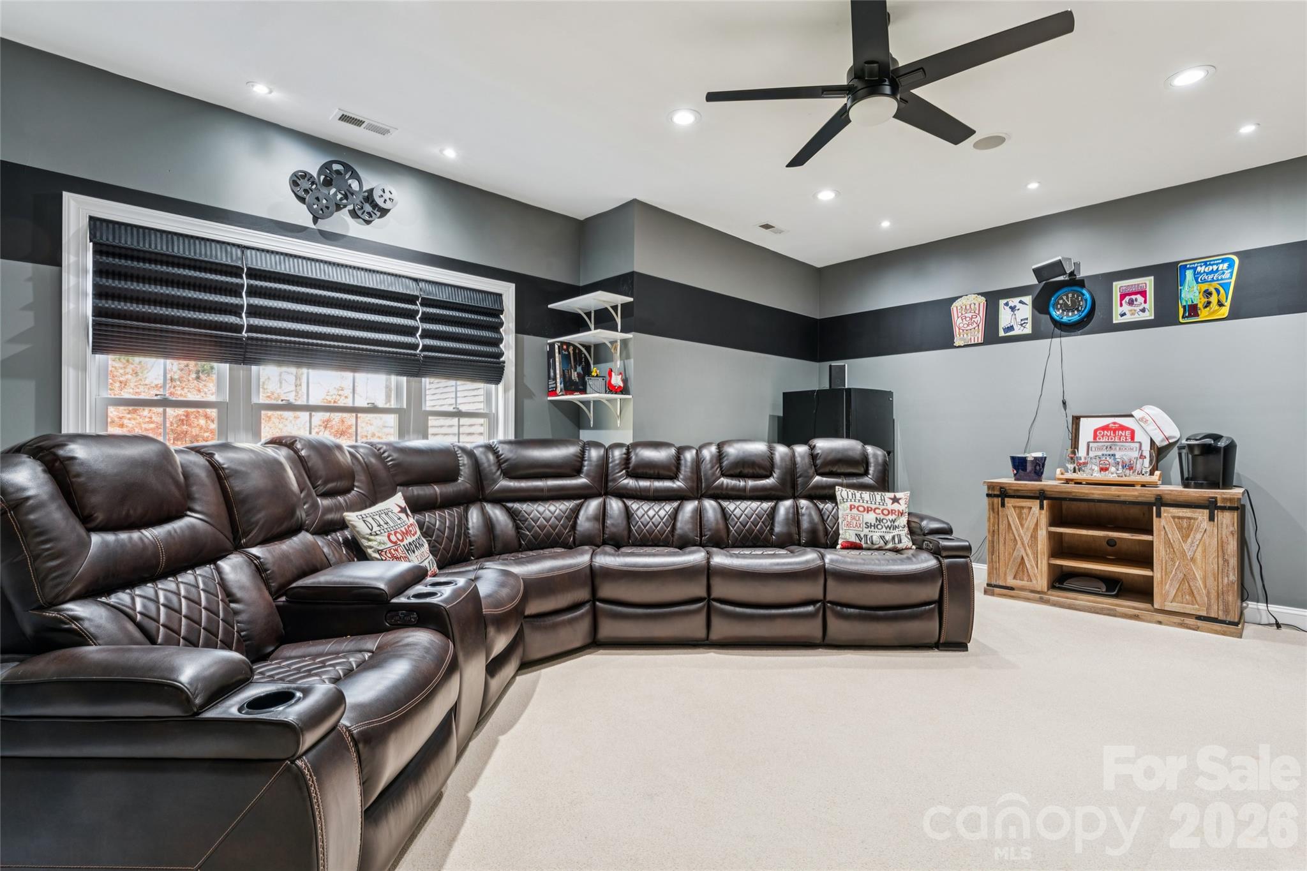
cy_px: 436
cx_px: 654
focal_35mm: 17
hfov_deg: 94.3
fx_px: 606
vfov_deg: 71.4
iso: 100
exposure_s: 2.5
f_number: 13
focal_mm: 16.7
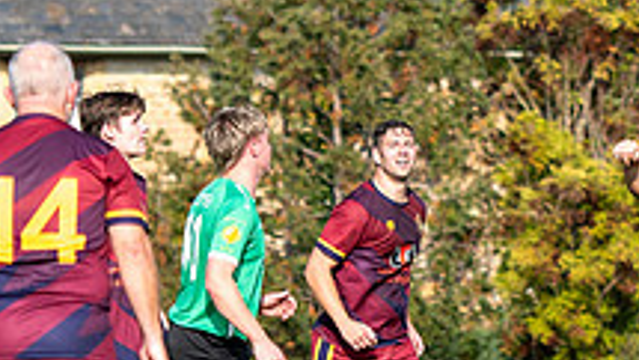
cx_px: 762
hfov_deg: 3.8
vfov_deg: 2.1
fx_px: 9659
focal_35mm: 570
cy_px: 165
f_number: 2.8
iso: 320
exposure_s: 1/6400
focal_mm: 105
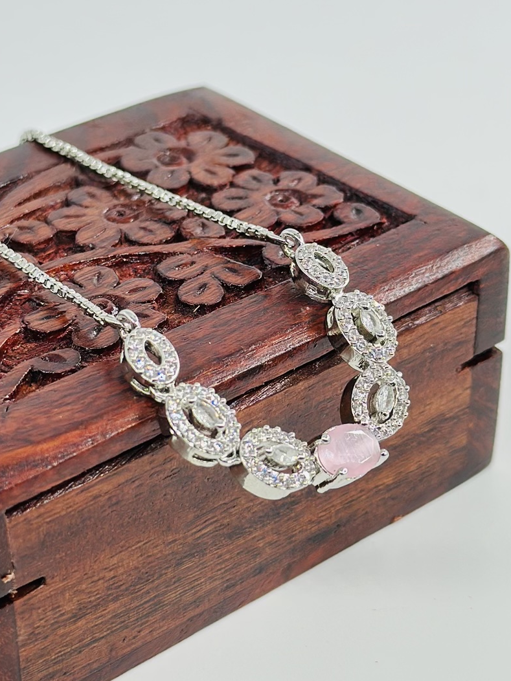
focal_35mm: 92
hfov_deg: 16.0
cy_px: 285
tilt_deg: -30.2
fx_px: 1811
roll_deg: -1.2
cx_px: 176
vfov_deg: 21.3
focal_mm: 6.86
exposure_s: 1/532
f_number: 1.78
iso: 80
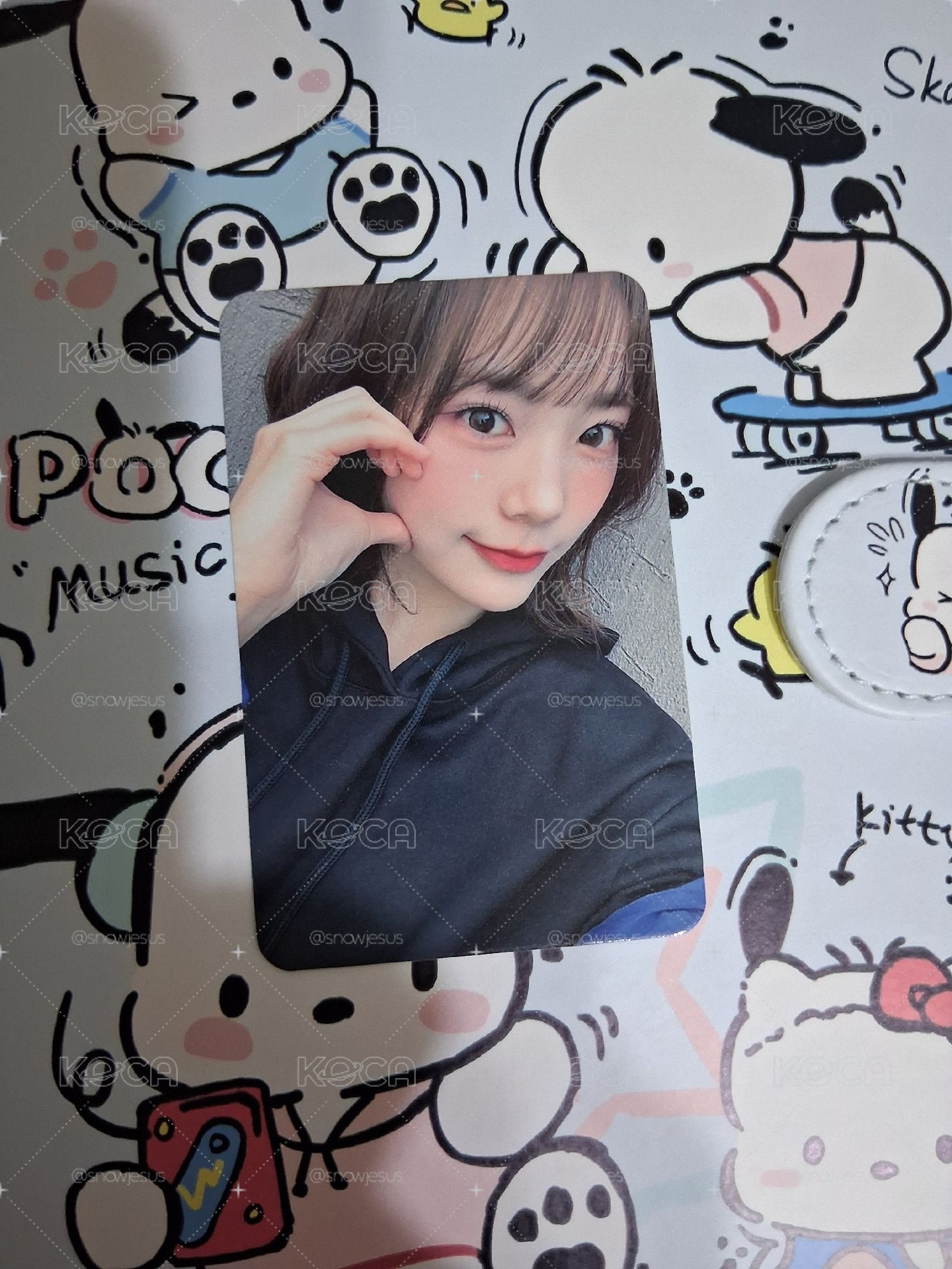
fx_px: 953
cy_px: 634
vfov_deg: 67.3
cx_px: 476
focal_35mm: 26
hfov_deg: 53.1
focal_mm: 3.98
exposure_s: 1/60
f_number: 1.8
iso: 400
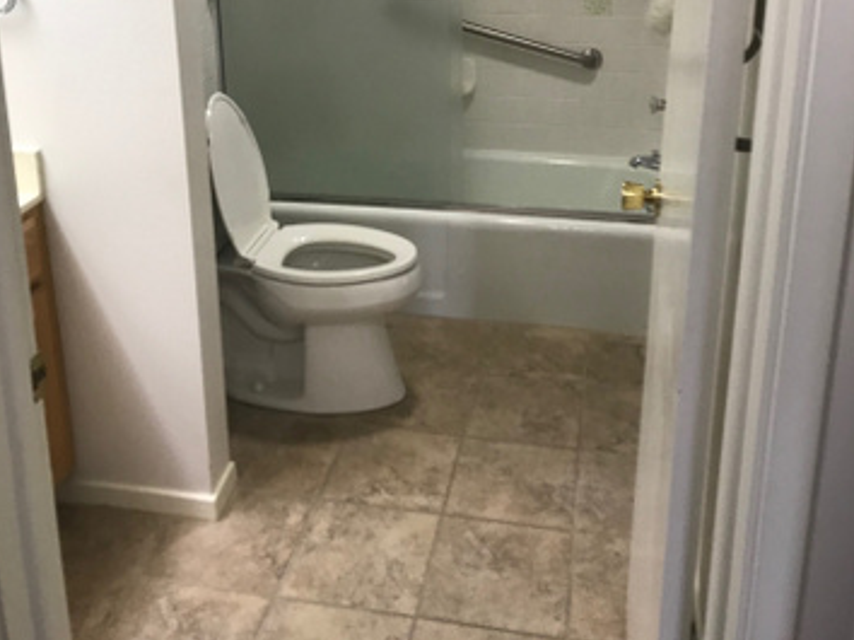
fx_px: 937
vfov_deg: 36.2
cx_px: 422
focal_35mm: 38
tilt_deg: -16.1
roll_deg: +1.1
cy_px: 116
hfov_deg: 49.0
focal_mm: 3.99
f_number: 1.8
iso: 25
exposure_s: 1/30
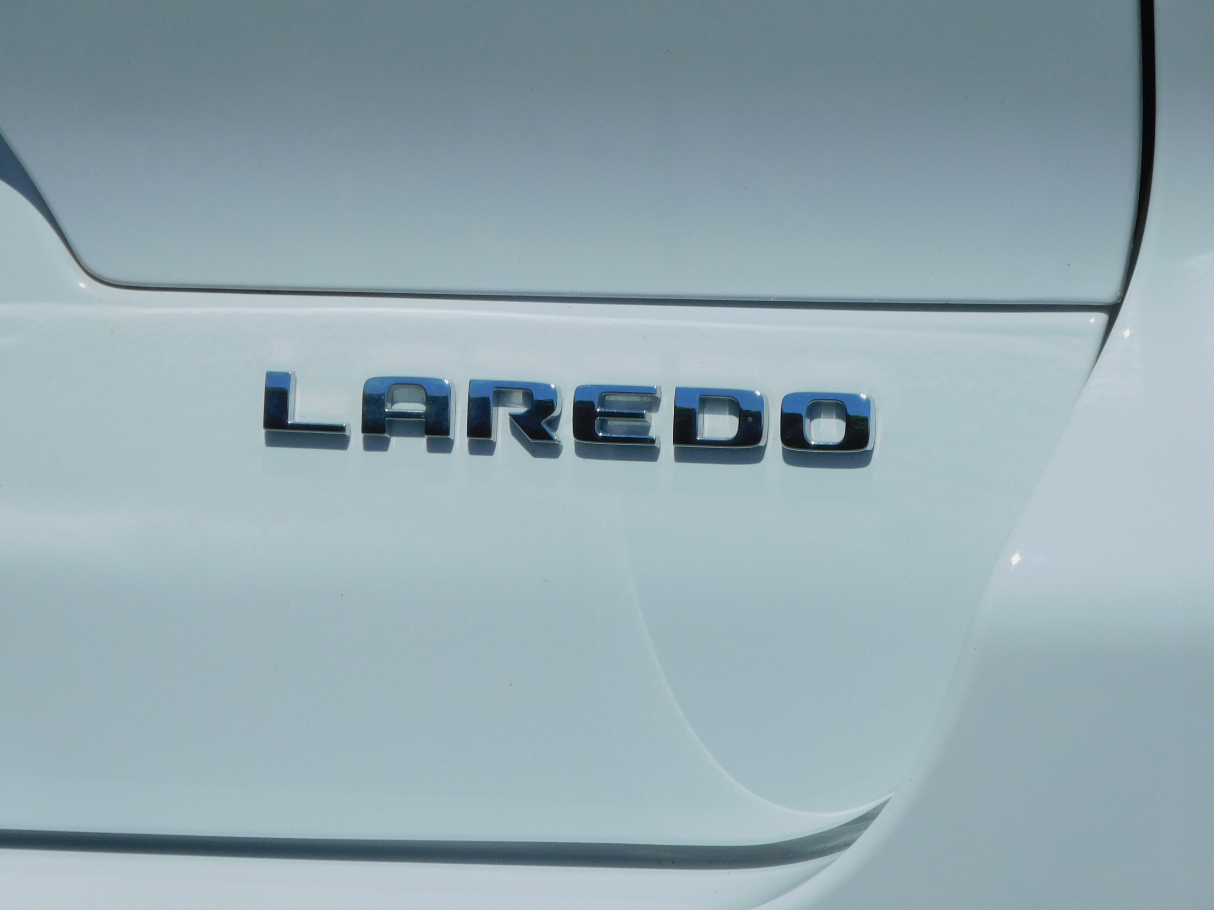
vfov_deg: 3.0
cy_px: 455
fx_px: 17535
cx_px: 607
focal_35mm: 500
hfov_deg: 4.0
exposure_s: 1/1600
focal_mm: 89.6
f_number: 7.1
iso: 125
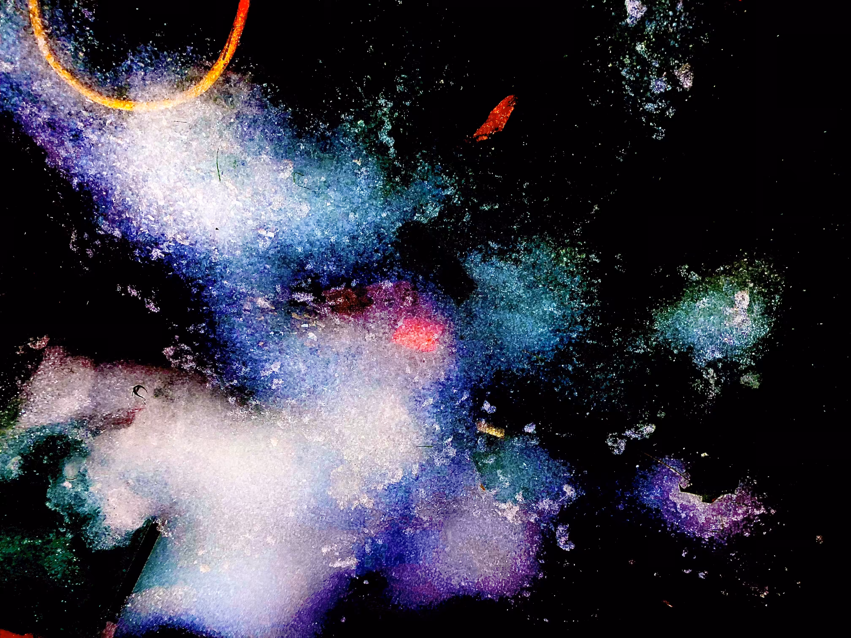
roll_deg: -5.5
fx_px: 688
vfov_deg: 49.7
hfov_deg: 63.4
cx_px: 426
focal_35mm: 28
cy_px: 319
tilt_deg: -38.8
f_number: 1.8
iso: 40
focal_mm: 3.99
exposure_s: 1/24
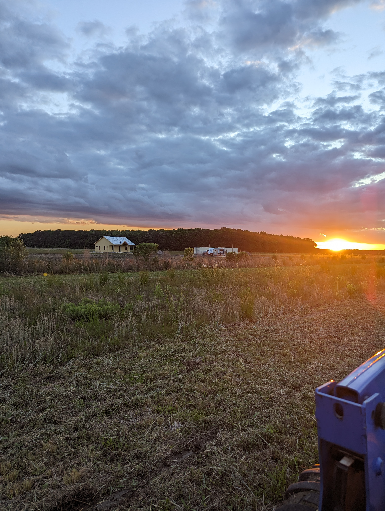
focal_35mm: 24
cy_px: 256
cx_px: 192
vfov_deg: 71.5
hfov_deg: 56.9
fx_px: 355
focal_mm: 6.81
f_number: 1.85
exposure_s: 1/168
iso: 26
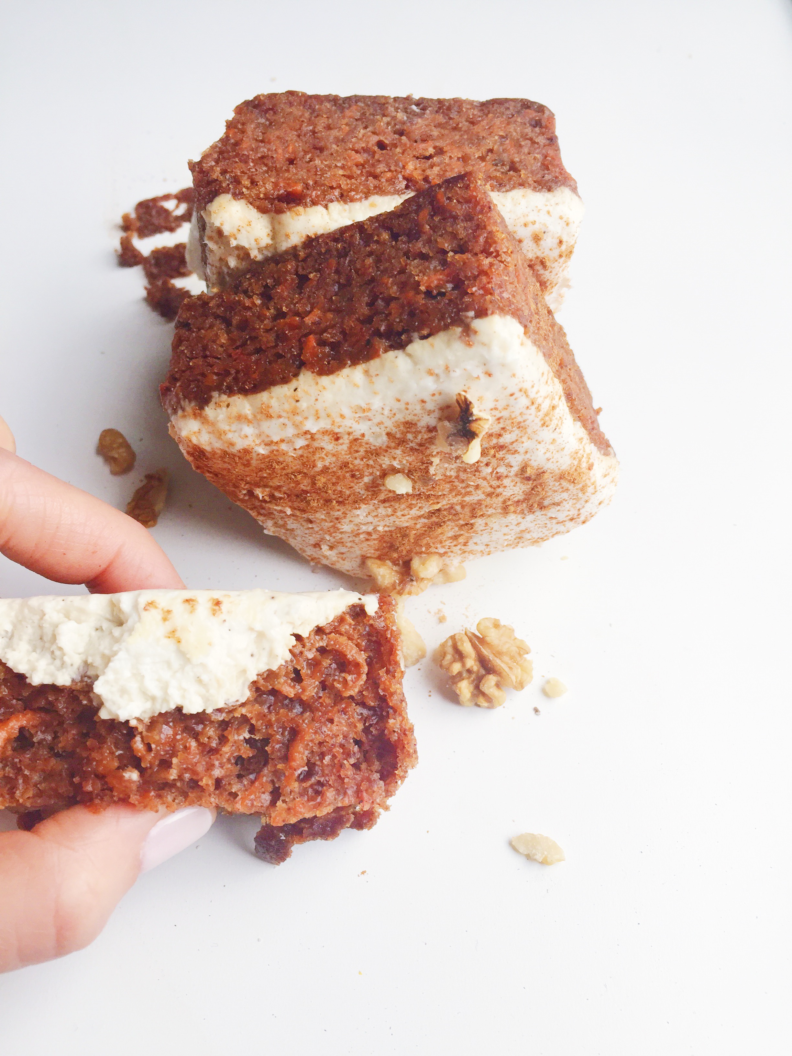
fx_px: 885
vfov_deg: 61.7
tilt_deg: -60.3
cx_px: 396
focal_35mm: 29
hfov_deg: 48.2
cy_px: 528
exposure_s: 1/120
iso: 50
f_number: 2.2
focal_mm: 4.15
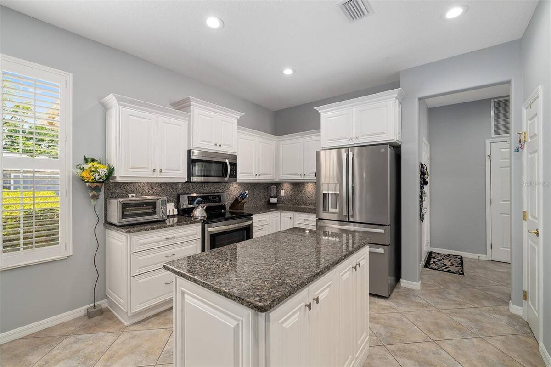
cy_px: 184
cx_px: 276
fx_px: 229
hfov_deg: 100.4
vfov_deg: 77.3
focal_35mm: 15
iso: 400
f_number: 8
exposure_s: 1/15
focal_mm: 15
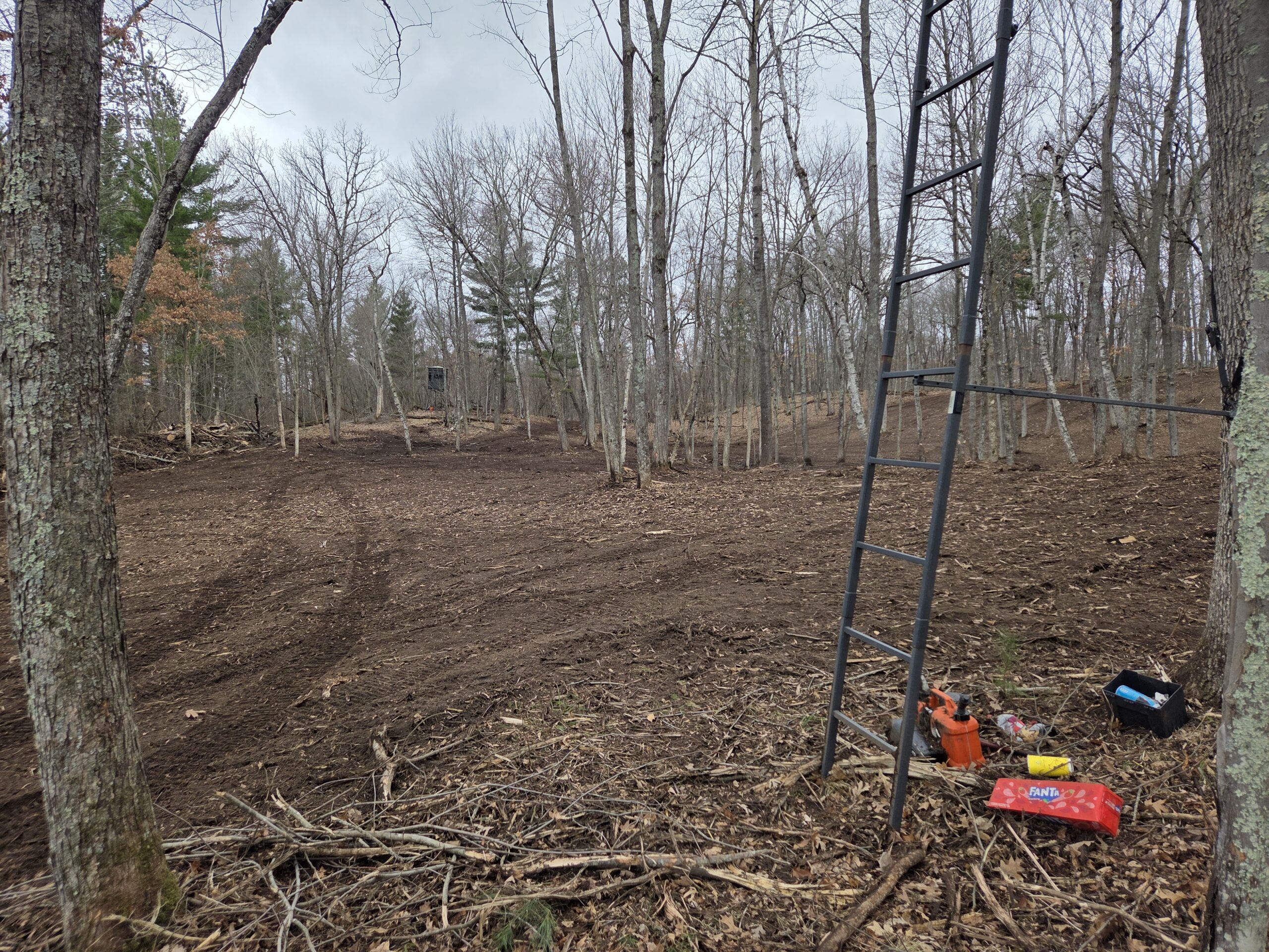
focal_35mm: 23
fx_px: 843
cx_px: 634
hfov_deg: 73.9
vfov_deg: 58.9
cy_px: 476
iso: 80
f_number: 1.8
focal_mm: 5.4
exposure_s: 1/1242
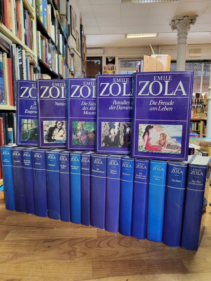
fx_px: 211
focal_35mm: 26
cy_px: 140
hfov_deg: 53.1
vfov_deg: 67.3
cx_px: 106
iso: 320
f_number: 1.8
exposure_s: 1/50
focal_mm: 5.4
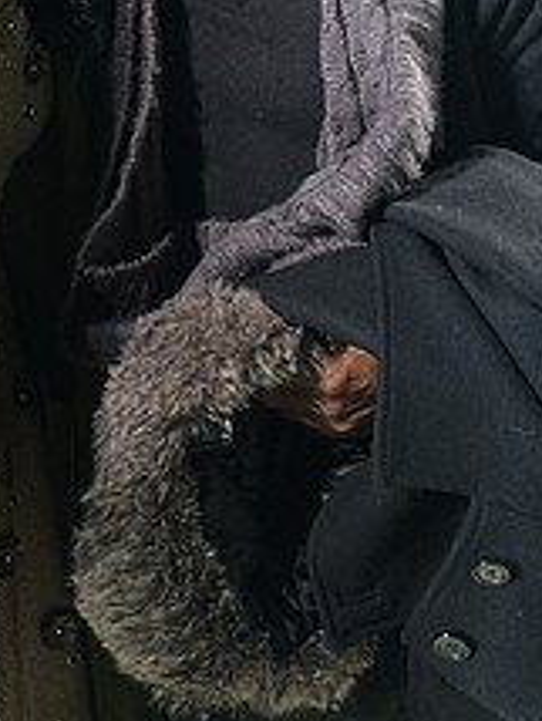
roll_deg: +1.4
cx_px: 67
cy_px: 104
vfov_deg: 30.6
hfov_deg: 23.5
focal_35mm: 61
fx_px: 1271
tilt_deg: -15.2
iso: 50
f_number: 2.2
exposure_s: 1/60
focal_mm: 4.15
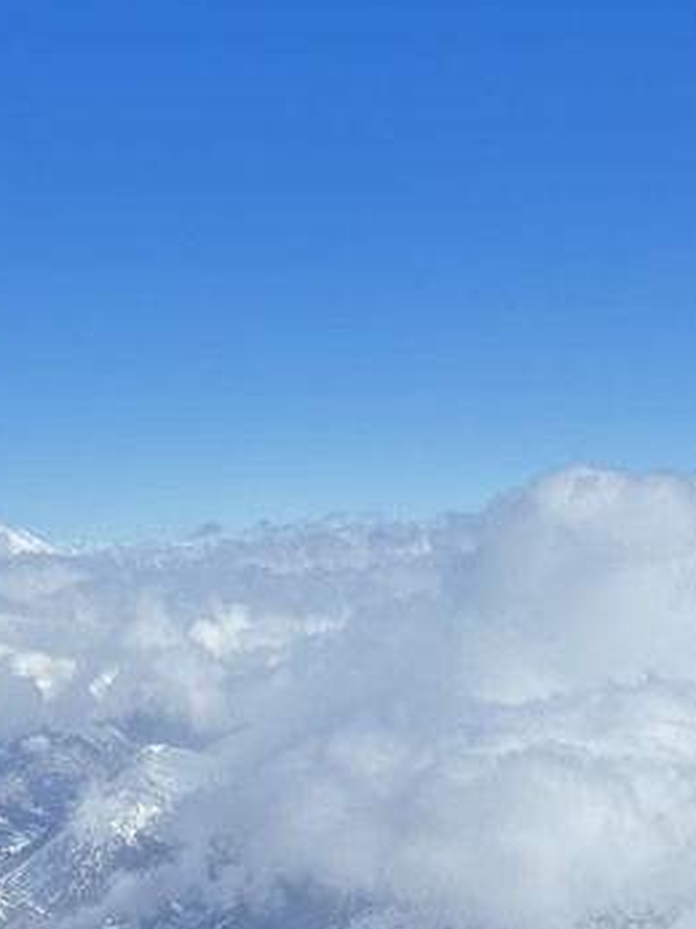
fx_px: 2092
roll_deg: -0.4
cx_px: 324
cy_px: 182
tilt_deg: +9.0
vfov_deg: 24.6
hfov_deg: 18.9
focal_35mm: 78
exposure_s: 1/3937
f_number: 1.6
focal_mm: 5.96
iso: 50
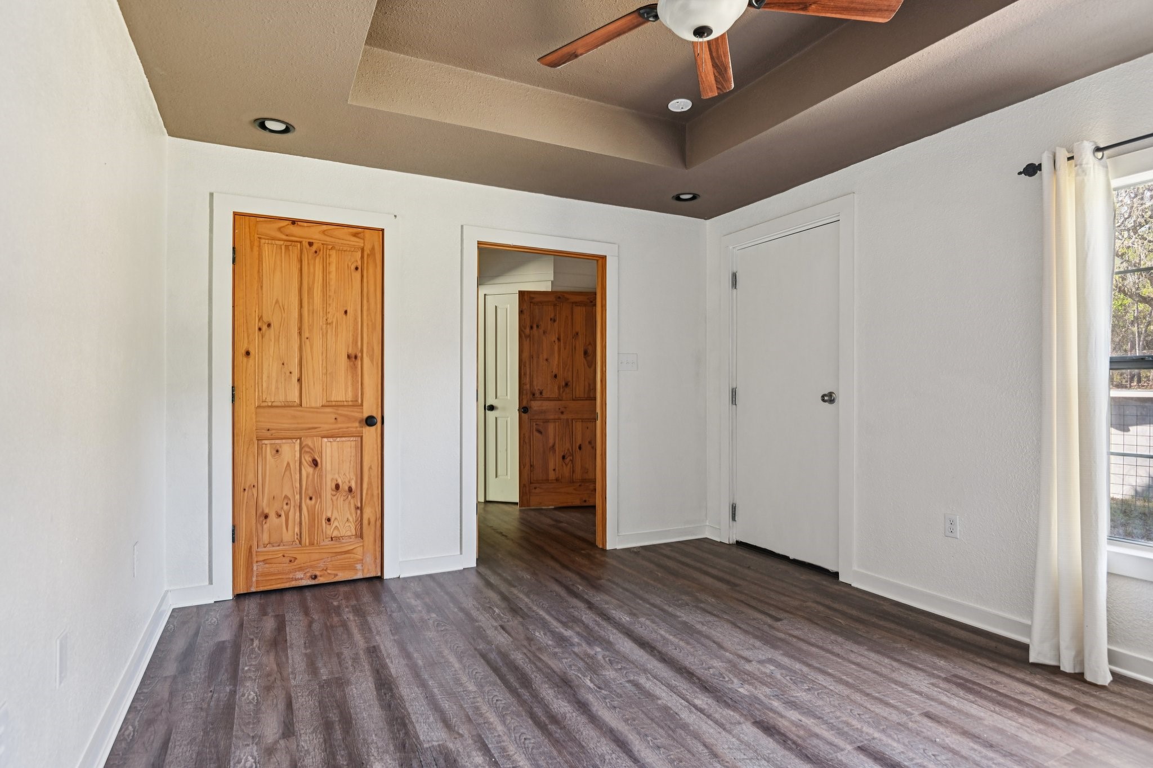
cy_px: 384
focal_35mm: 18
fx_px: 576
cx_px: 576
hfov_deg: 90.0
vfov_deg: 67.4
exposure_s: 1/10
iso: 400
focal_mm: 18
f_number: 8
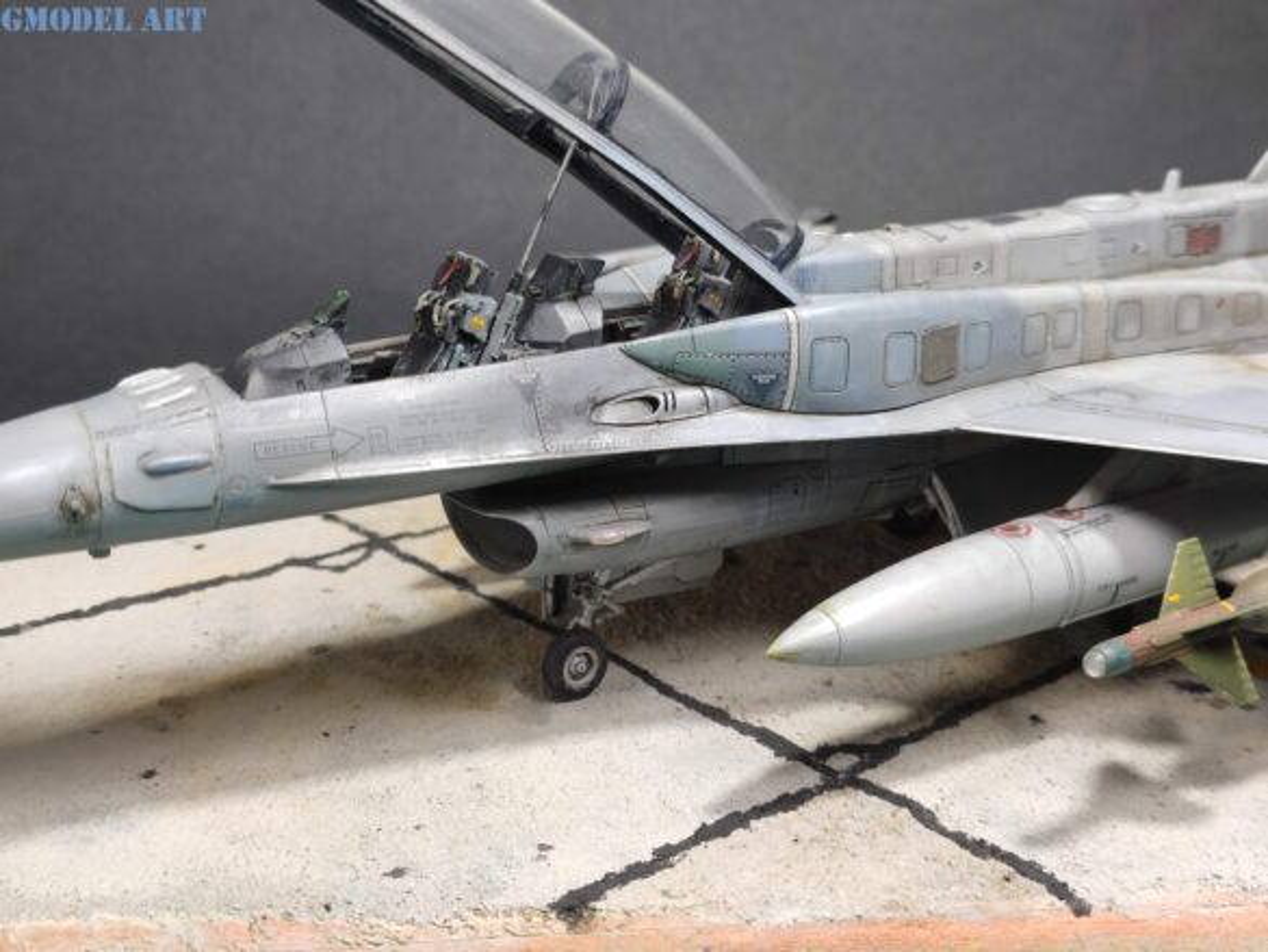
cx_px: 634
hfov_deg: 67.3
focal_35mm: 26
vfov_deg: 53.1
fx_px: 953
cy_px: 476
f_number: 1.75
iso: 279
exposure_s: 1/100
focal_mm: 4.77
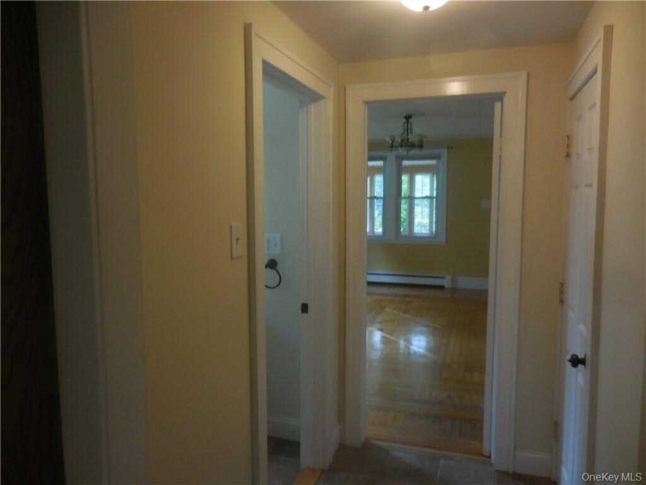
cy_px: 242
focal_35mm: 25
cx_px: 323
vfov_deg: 54.9
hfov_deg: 69.4
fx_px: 467
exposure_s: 1/30
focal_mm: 4.5
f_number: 3.3
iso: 200
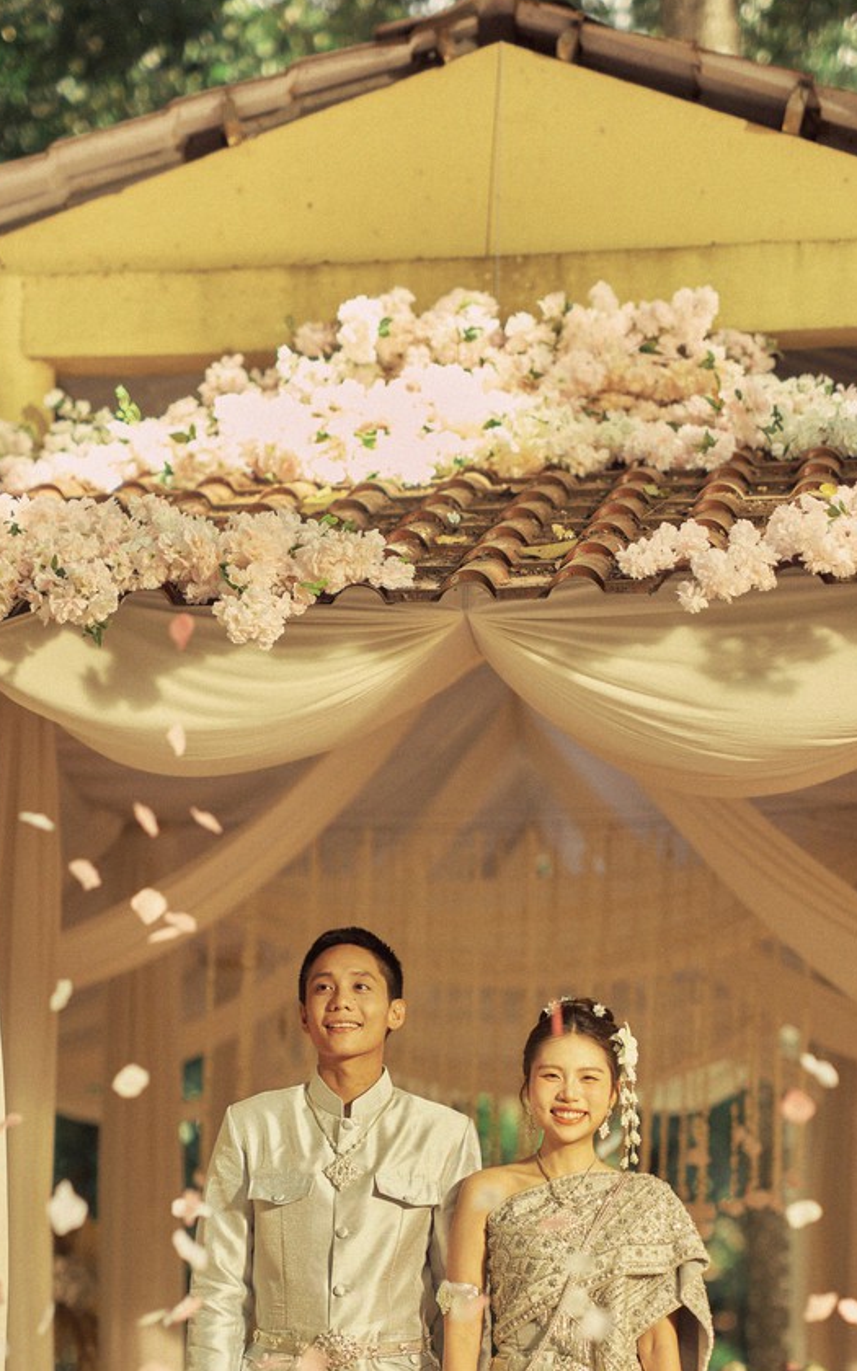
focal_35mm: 106
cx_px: 480
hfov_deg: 12.3
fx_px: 3961
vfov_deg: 19.5
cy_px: 1065
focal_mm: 80
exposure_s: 1/500
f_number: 1.7
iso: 160
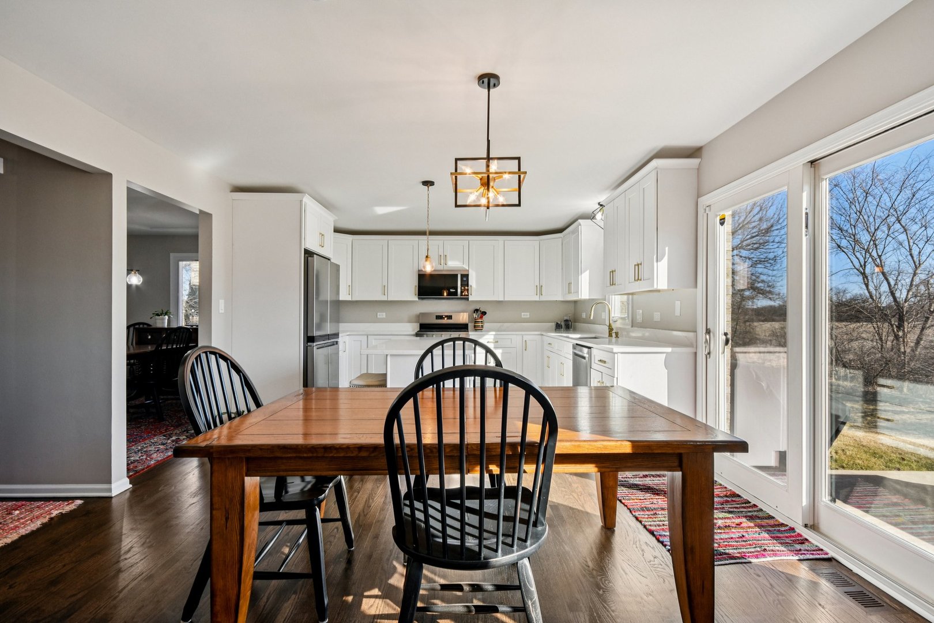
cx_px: 467
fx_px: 428
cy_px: 312
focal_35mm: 16
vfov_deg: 72.1
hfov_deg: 95.0
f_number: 8
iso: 400
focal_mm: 11
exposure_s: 1/250
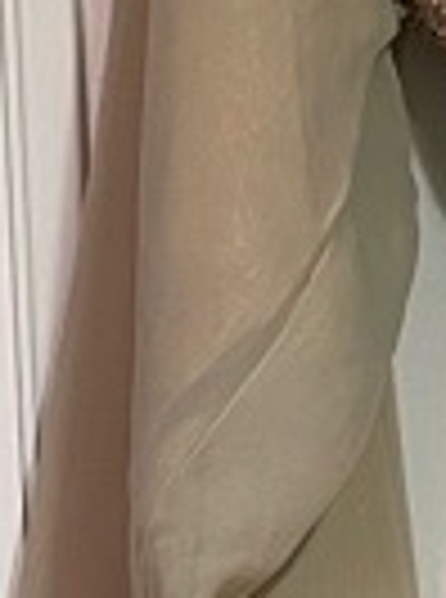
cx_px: 1122
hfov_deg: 7.0
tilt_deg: -1.2
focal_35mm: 196
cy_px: 760
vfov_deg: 9.9
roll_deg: +2.4
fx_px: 3383
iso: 160
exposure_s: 1/50
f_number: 1.6
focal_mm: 4.2
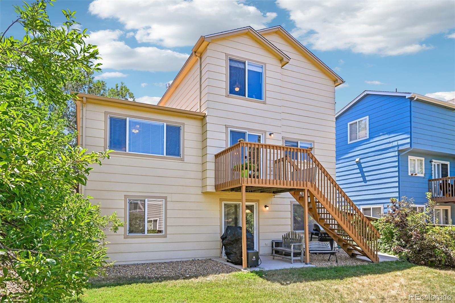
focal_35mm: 20
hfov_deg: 84.0
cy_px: 152
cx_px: 228
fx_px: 253
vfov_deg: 61.9
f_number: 10
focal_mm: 20
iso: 64
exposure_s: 1/40
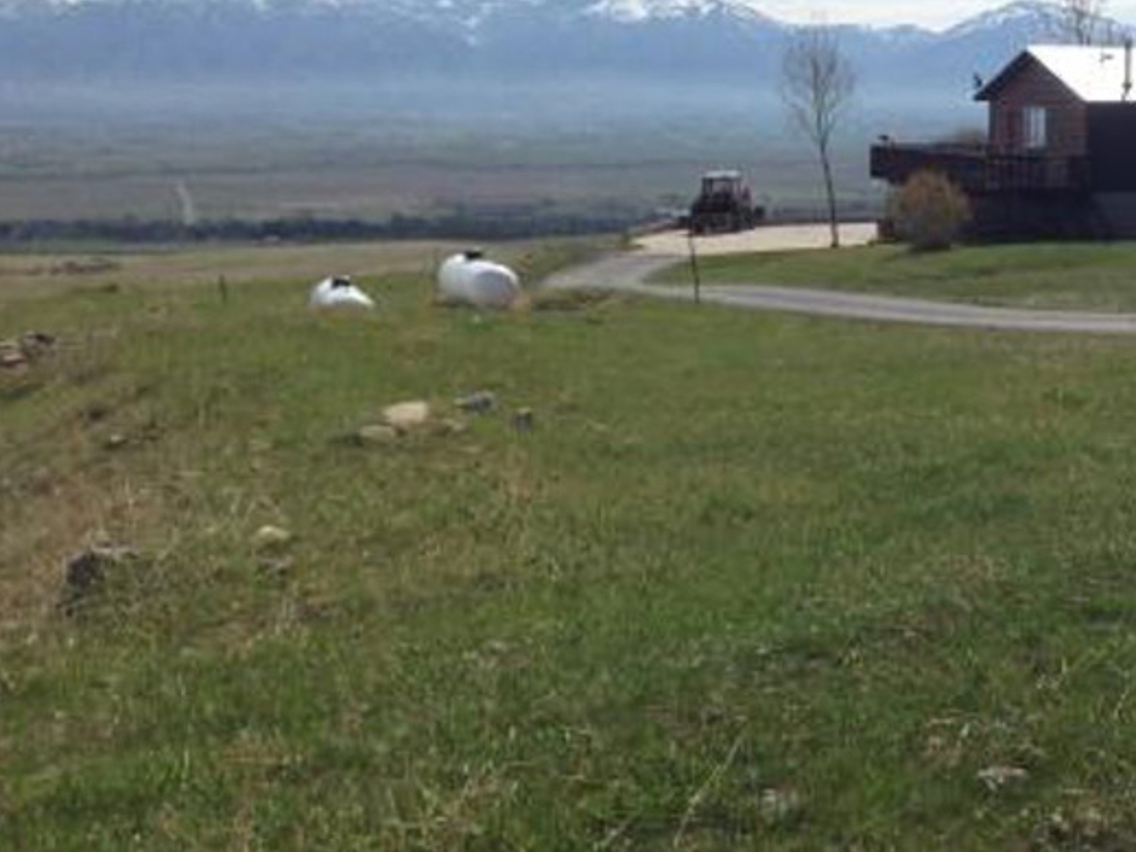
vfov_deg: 22.3
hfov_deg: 28.3
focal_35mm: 65
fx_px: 2133
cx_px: 1090
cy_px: 164
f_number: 2.4
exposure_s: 1/3623
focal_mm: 4.12
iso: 50
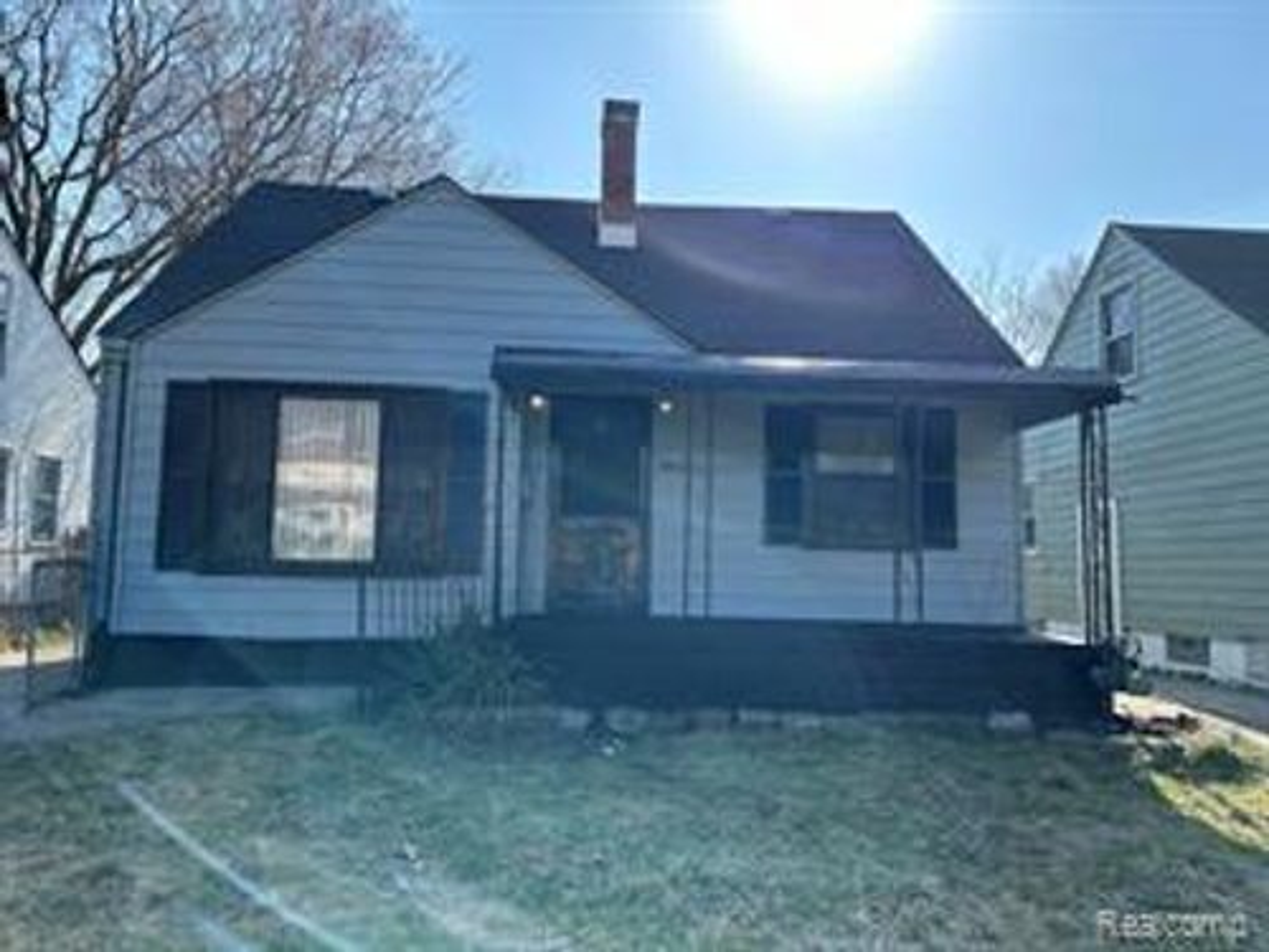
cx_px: 634
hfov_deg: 71.6
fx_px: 880
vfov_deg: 56.8
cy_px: 476
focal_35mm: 24
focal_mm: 6.86
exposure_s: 1/2110
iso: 80
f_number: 1.78
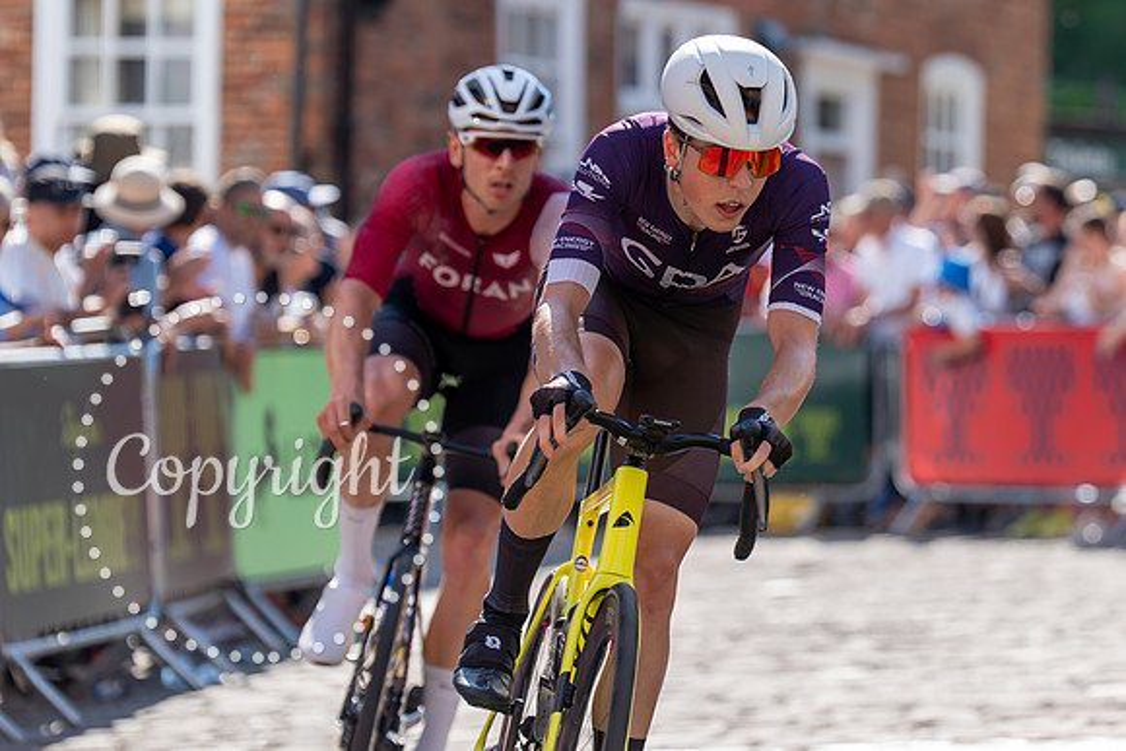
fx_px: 7069
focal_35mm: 226
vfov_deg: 6.1
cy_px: 310
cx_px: 776
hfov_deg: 9.1
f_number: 3.5
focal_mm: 164
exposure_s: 1/1000
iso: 200
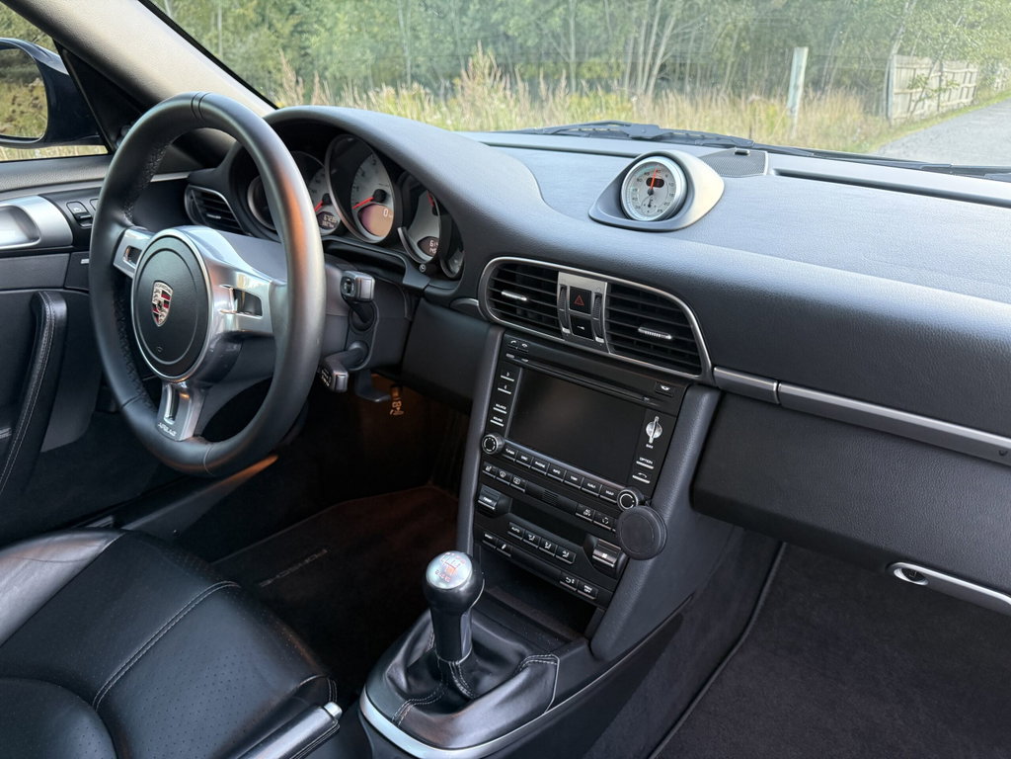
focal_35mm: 24
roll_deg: -2.0
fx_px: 701
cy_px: 380
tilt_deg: -23.7
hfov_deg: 71.6
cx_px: 506
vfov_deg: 56.8
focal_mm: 6.76
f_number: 1.78
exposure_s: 1/60
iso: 250
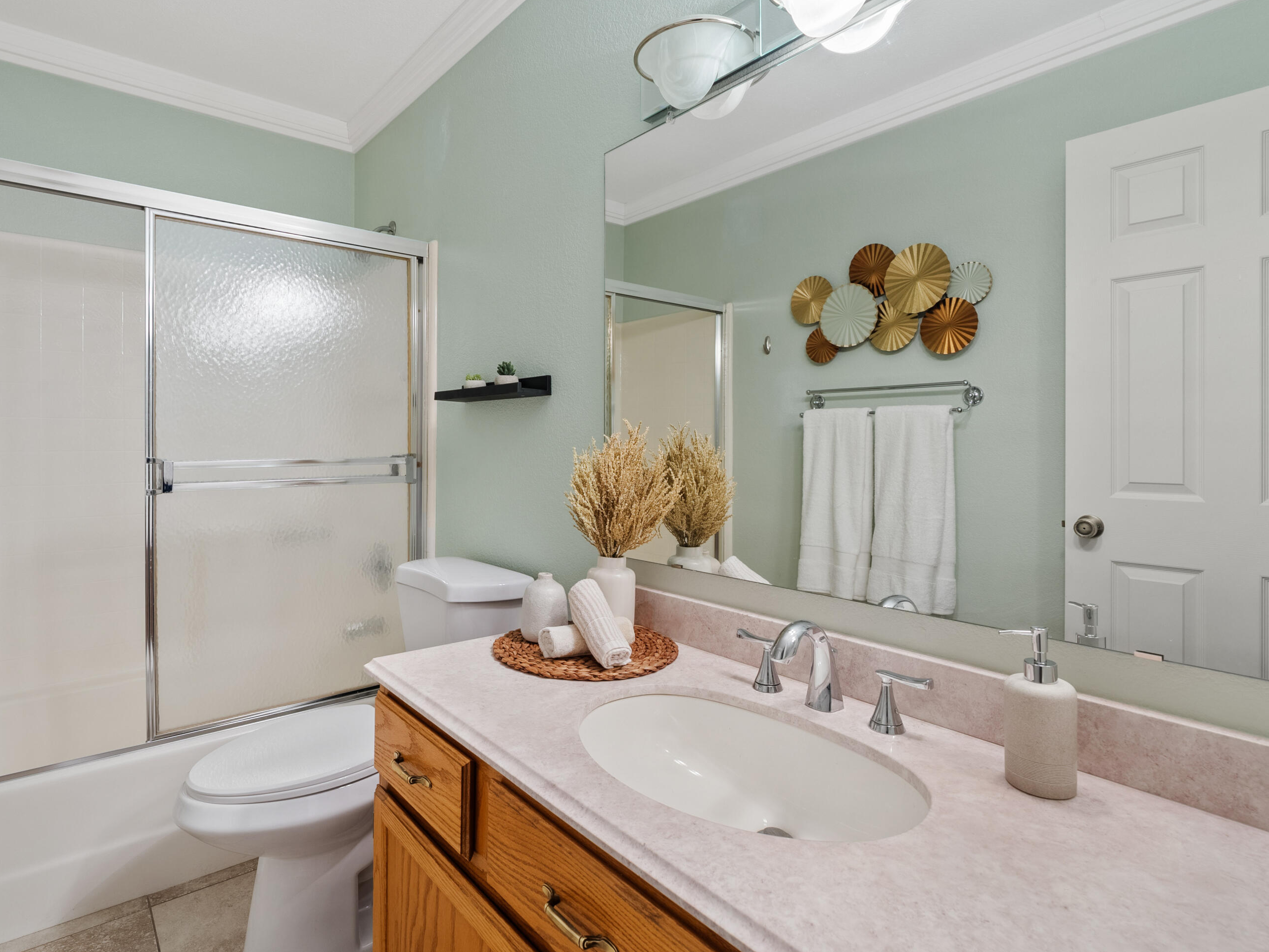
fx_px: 660
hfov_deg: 87.5
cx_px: 574
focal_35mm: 18
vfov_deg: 71.6
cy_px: 457
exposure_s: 1/1.67
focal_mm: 16
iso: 100
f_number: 8
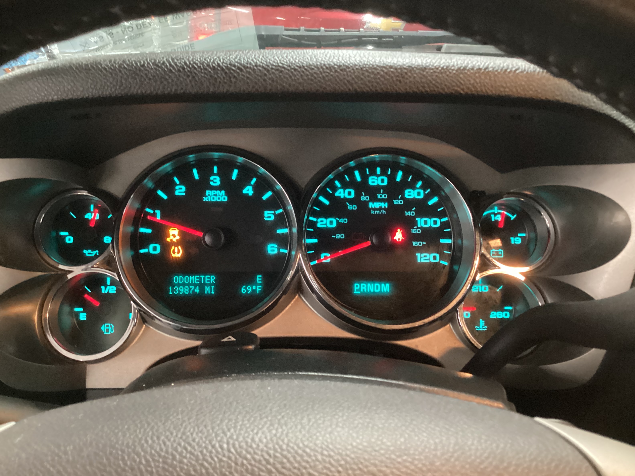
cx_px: 308
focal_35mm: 32
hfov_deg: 56.8
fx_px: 587
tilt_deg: -26.3
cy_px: 233
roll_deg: -2.3
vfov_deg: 44.2
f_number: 2.4
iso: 640
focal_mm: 3.3
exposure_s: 1/20
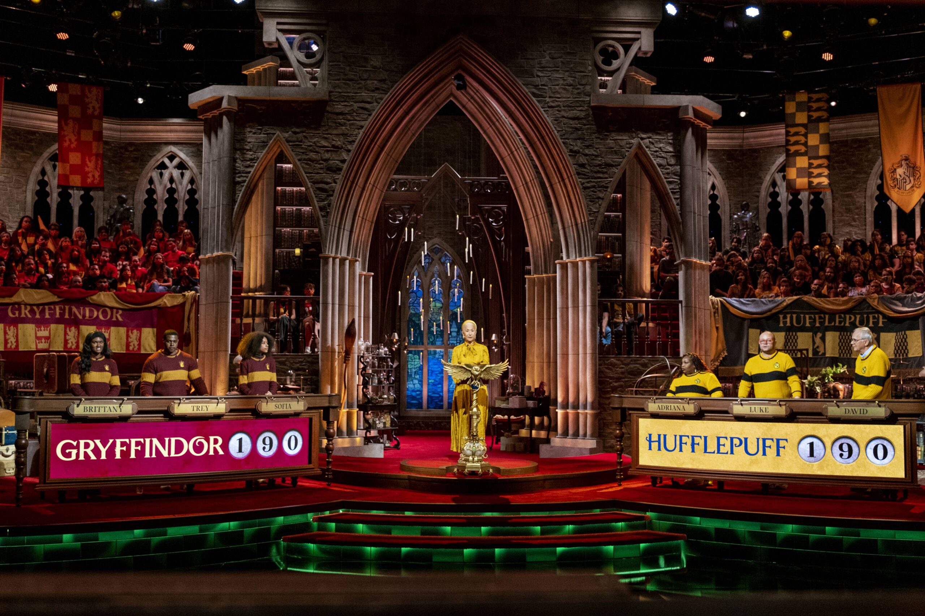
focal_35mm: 36
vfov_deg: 36.9
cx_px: 462
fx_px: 925
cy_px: 308
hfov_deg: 53.1
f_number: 2.8
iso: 3200
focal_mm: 24.2
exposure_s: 1/125
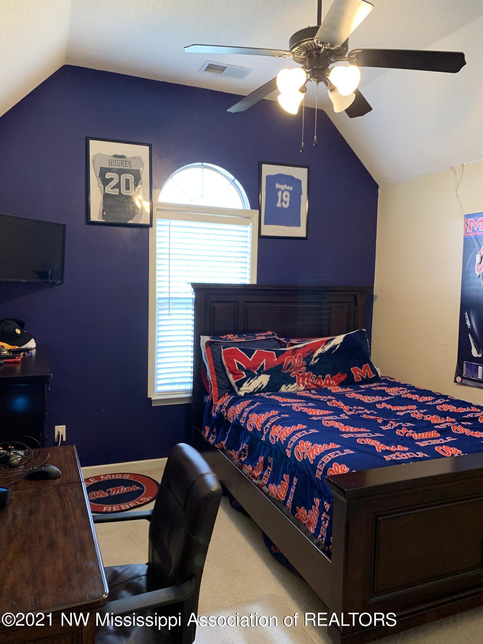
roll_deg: -1.4
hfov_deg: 53.1
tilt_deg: -4.3
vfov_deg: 67.3
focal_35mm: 26
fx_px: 484
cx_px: 242
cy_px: 322
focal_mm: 4.25
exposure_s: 1/40
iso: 250
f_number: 1.8
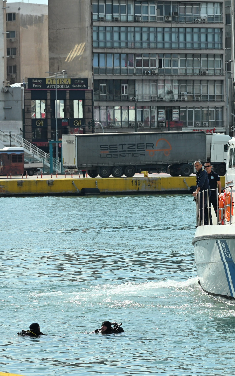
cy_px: 188
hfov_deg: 4.7
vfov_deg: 7.6
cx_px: 274
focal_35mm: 276
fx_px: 2828
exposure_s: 1/1250
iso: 180
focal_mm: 120
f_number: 6.3
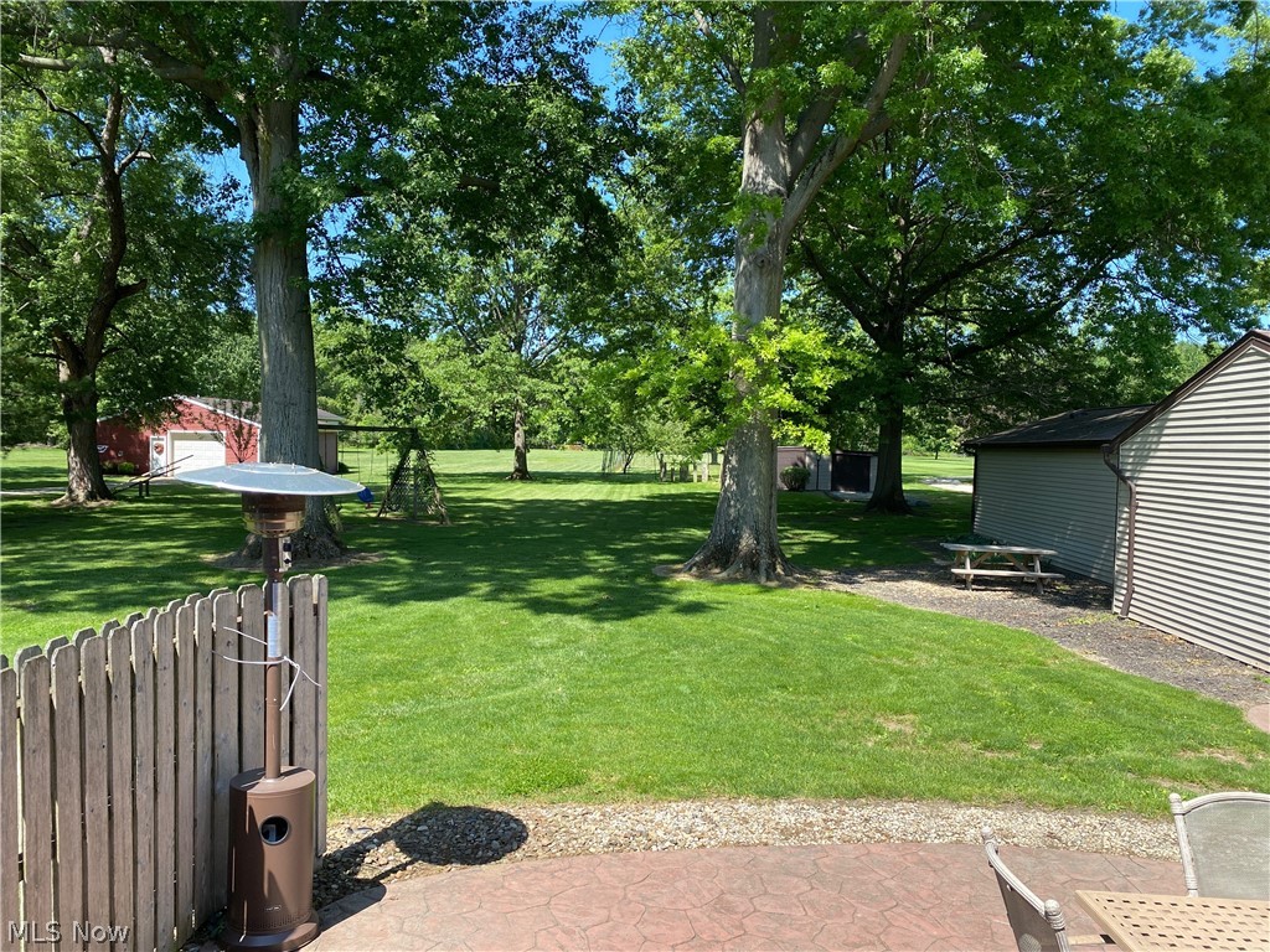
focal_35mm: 26
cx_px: 635
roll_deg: -1.5
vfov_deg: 53.1
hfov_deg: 67.3
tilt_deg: -2.8
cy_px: 476
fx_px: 954
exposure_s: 1/890
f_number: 1.8
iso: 32
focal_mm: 4.25
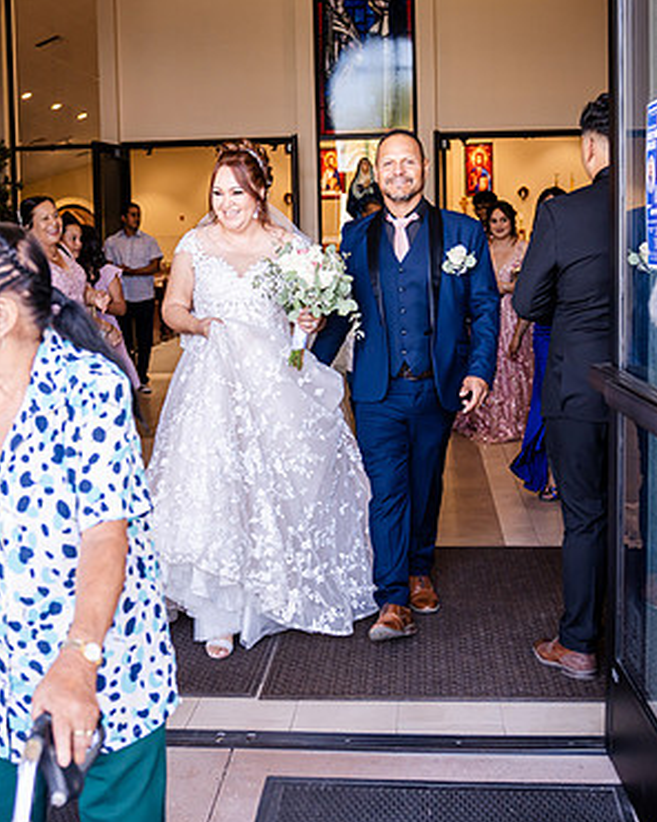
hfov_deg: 31.4
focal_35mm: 48
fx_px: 1167
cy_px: 373
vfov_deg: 38.7
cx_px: 305
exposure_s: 1/320
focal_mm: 28
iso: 640
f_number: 2.8
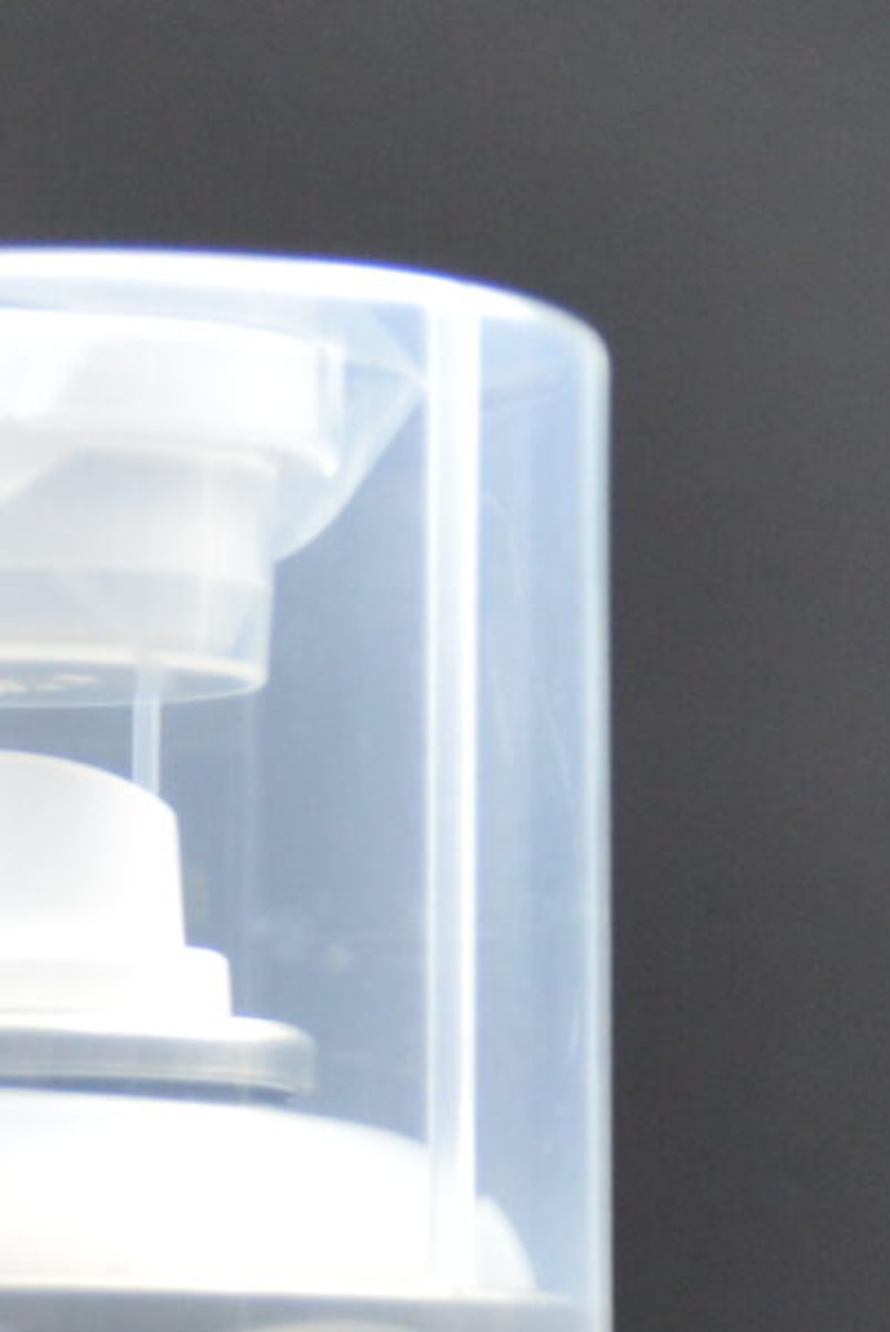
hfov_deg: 6.1
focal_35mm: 223
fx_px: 8264
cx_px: -271
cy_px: 2162
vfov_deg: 8.9
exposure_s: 1/60
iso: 800
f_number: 4.2
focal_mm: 35
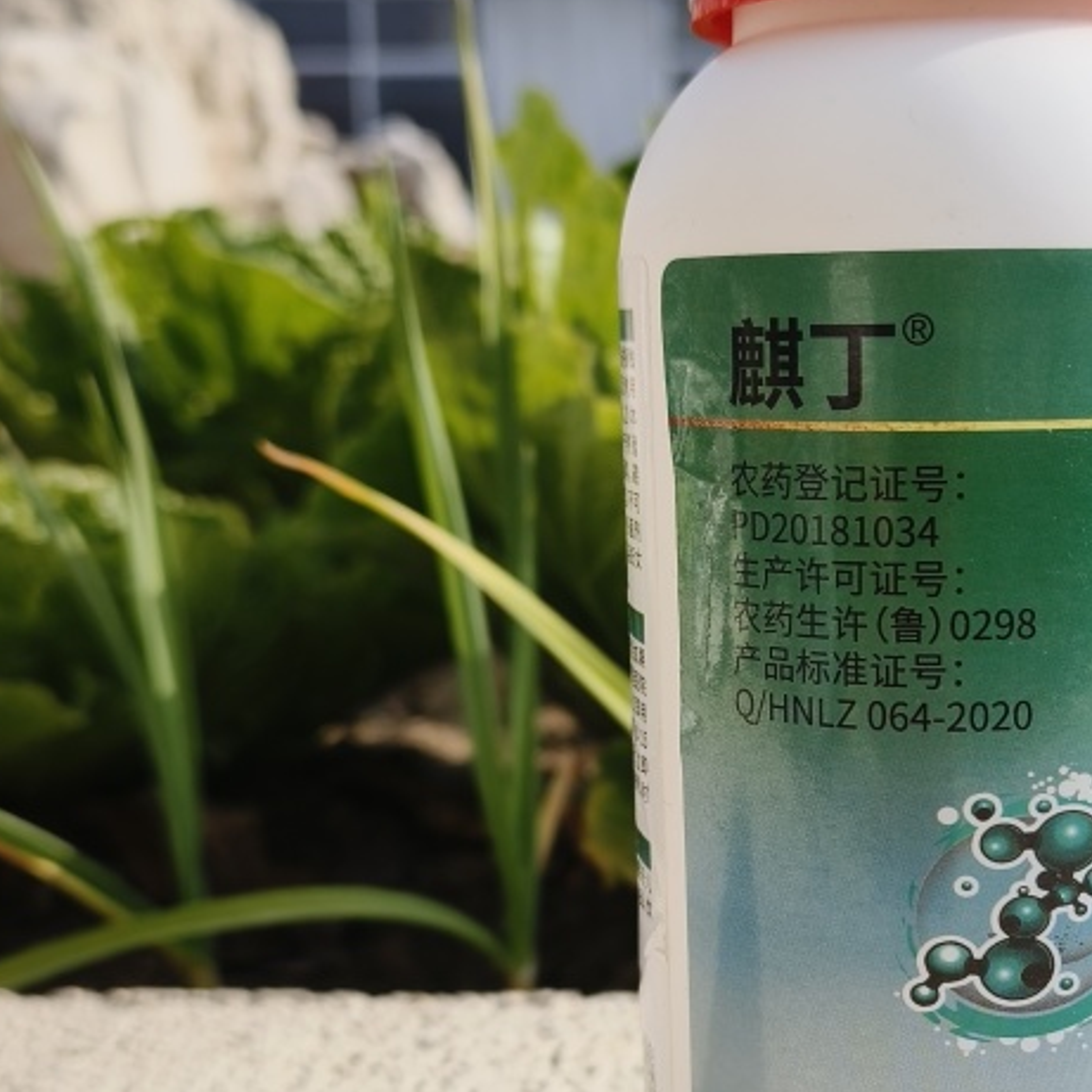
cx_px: 798
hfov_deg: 35.4
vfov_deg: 35.7
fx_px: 1677
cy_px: 738
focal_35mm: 47
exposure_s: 1/1359
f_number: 1.75
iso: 72
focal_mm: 5.5
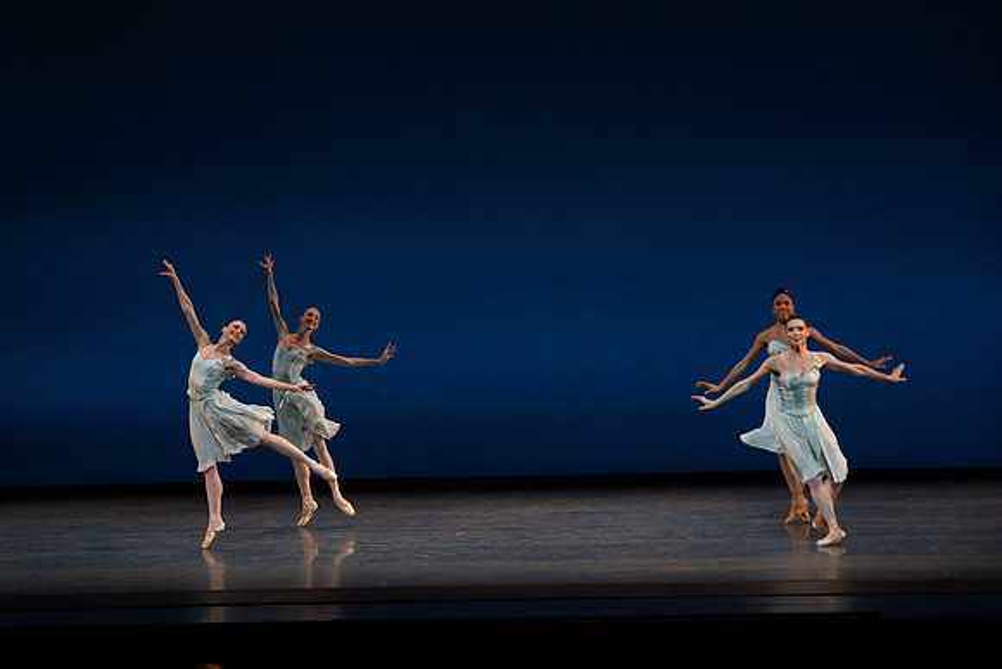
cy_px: 334
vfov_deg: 11.1
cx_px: 501
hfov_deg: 16.5
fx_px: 3452
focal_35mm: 124
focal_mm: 124
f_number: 8
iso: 3200
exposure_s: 1/500
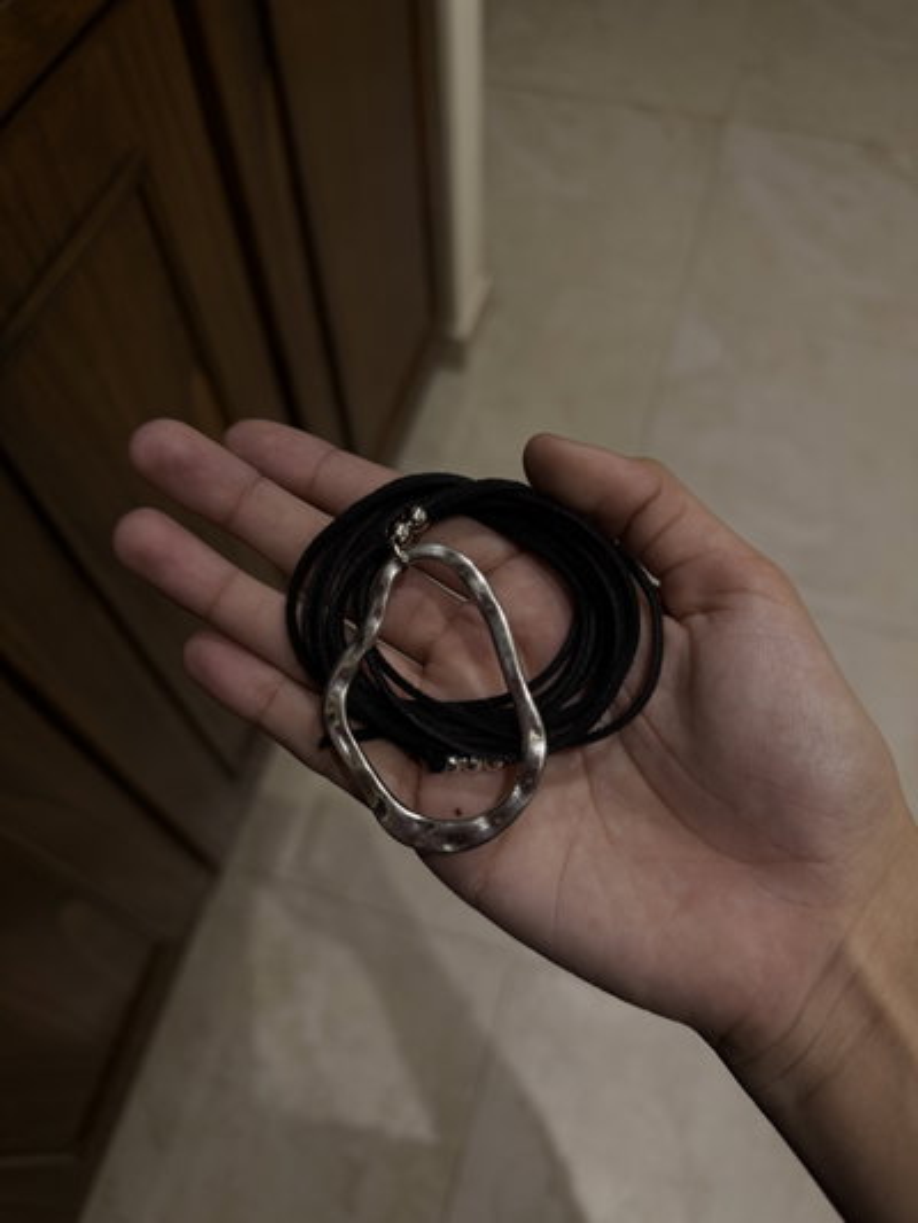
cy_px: 612
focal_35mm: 24
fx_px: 848
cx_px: 459
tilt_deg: -60.0
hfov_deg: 56.8
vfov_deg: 71.6
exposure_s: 1/50
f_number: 1.78
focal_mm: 6.76
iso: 160
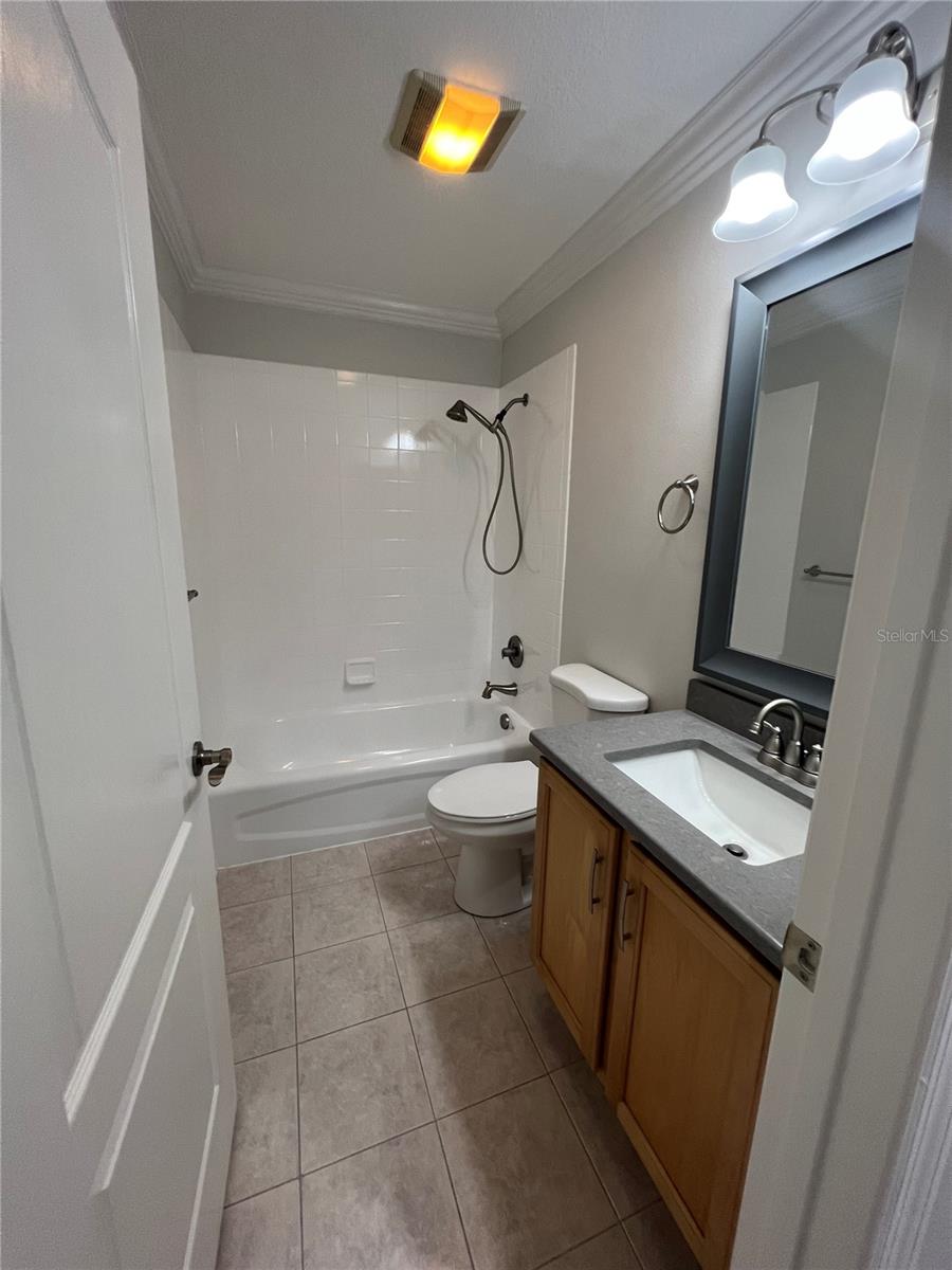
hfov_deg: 89.9
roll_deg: -1.7
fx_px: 477
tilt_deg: -12.2
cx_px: 476
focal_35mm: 13
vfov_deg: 106.2
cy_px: 635
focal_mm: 1.57
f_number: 1.8
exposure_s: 1/120
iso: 160
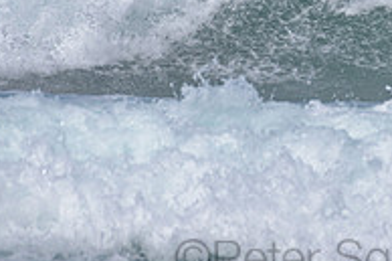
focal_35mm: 1838
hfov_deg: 1.1
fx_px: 19996
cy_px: -122
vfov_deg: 0.7
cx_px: 443
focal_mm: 500
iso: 90
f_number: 5.6
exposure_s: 1/2000
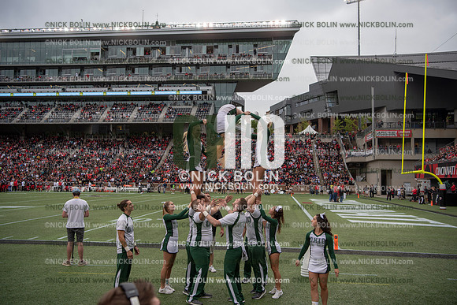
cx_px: 228
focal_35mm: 34
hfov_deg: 55.8
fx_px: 432
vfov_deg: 38.9
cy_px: 152
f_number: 3.5
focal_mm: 34
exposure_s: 1/1000
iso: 250
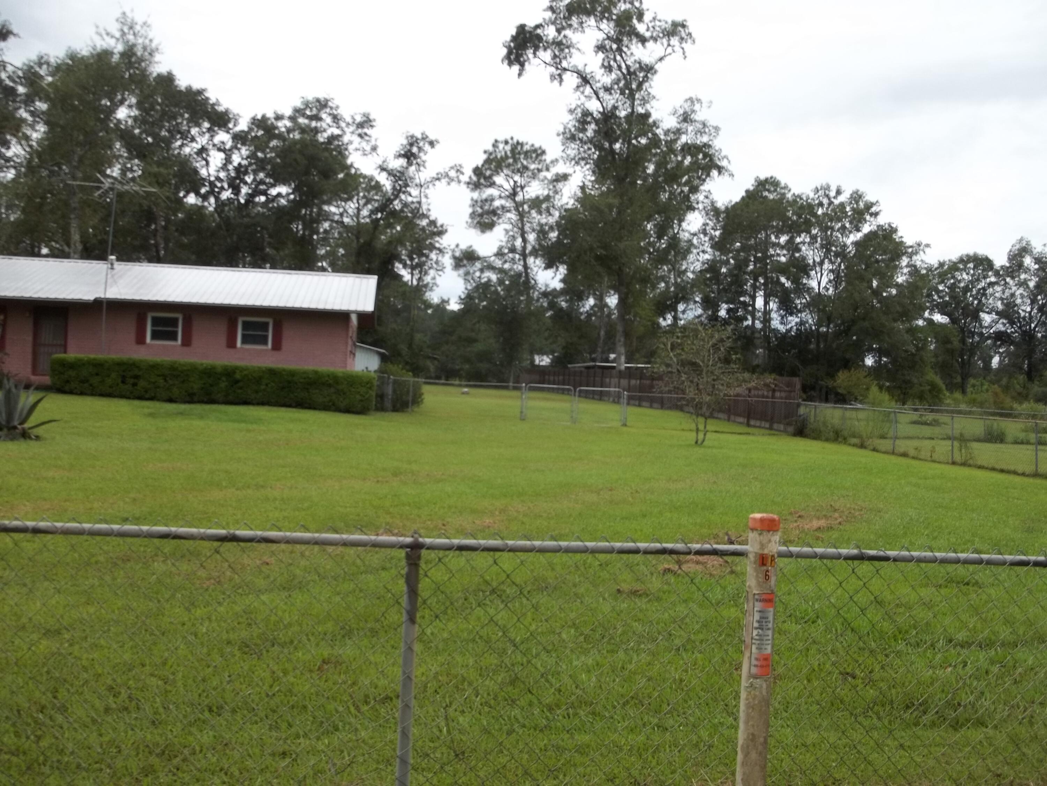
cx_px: 524
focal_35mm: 33
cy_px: 393
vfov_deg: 42.9
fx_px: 998
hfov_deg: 55.4
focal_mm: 5.9
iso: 64
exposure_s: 1/500
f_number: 3.3
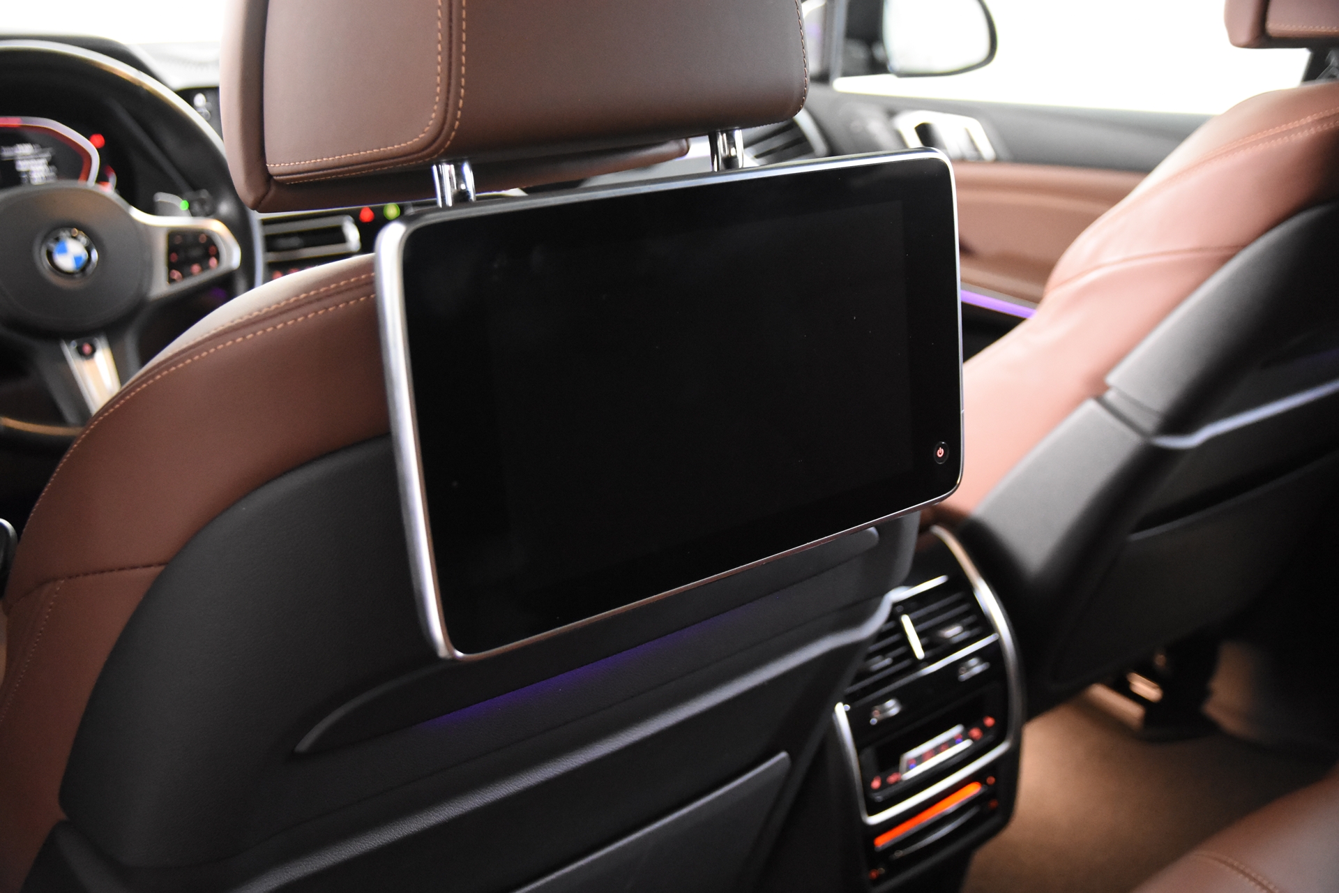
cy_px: 446
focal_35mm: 39
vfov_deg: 34.2
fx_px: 1450
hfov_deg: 49.6
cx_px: 670
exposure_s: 1/40
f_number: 3.2
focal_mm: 26
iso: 5000
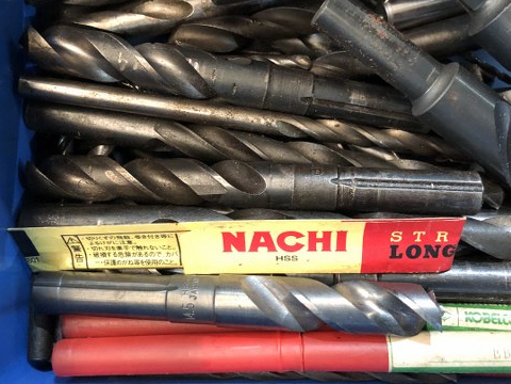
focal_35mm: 35
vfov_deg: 40.7
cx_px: 246
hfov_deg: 52.6
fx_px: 517
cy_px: 183
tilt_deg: -85.0
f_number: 1.8
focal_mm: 4
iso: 80
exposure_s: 1/5
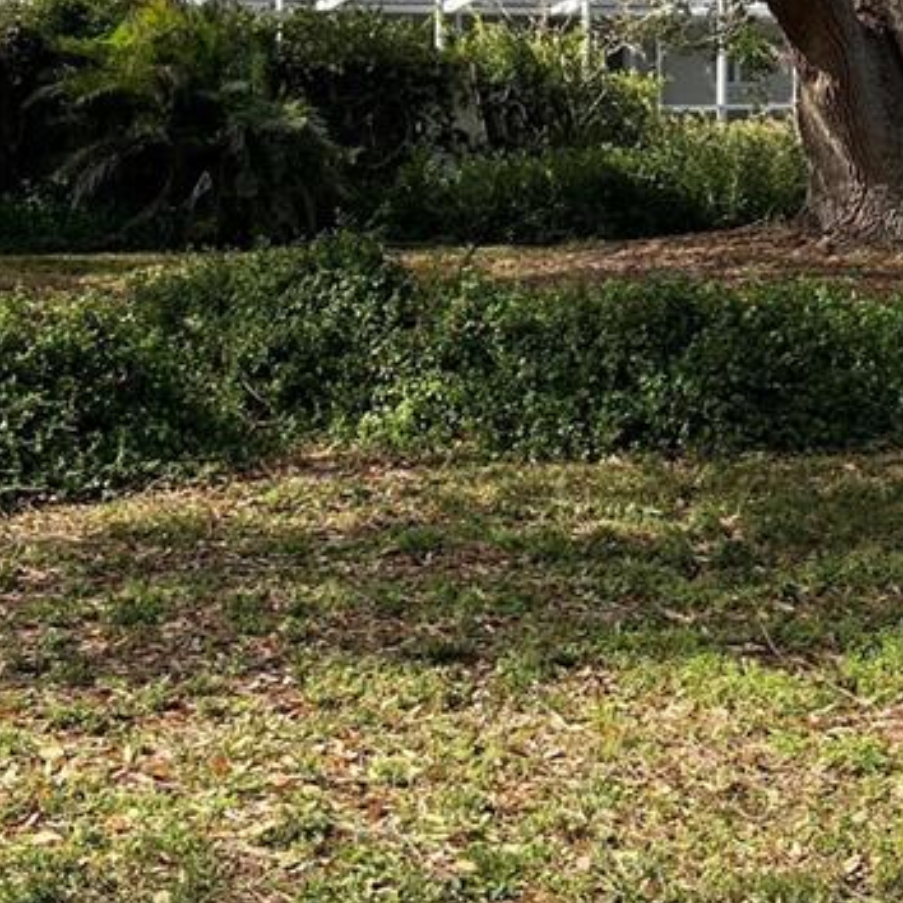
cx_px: 446
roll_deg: +0.8
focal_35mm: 78
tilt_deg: -4.2
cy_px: 370
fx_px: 2302
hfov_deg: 22.2
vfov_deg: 22.2
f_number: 1.5
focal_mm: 5.7
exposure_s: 1/1412
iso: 50
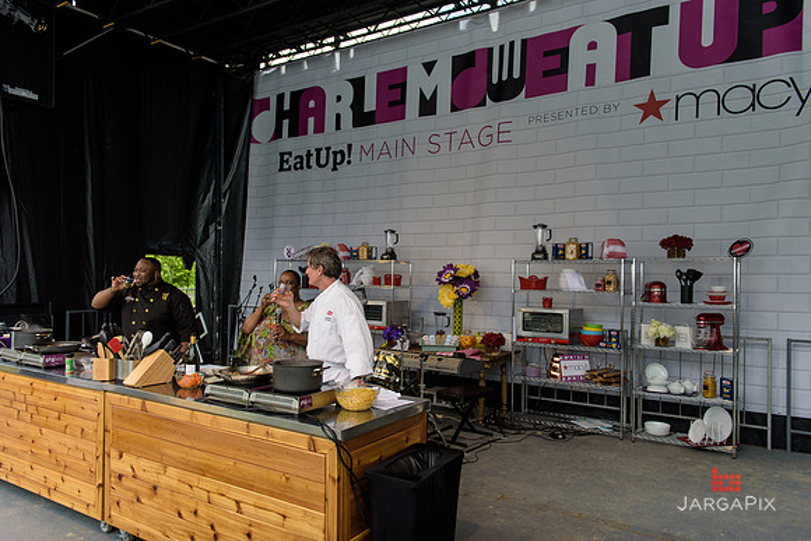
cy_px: 270
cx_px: 406
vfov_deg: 53.2
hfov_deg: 73.7
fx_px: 541
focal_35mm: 24
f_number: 3.2
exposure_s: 1/1250
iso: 200
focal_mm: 24
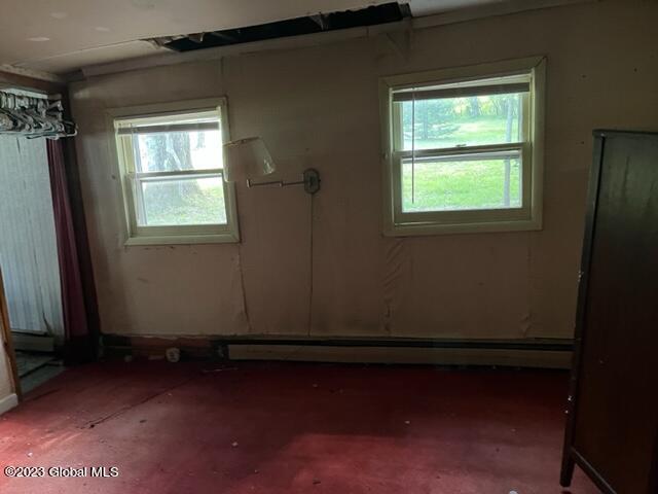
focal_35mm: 26
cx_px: 329
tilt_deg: -11.8
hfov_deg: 67.3
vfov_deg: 53.1
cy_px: 247
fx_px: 494
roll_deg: +1.7
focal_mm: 5.1
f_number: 1.6
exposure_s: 1/36
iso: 640
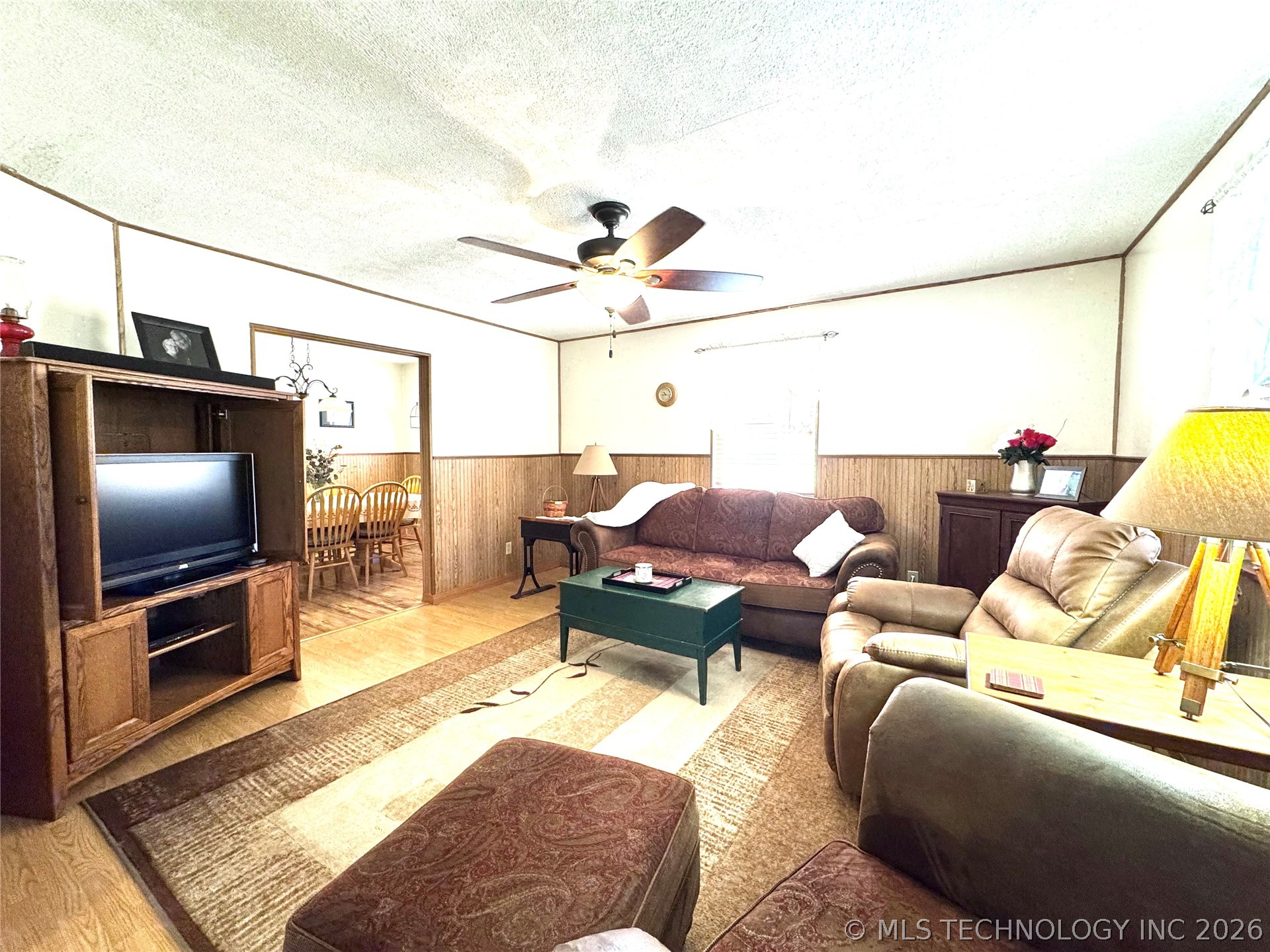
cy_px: 476
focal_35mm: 14
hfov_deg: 102.1
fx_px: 514
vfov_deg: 85.7
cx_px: 635
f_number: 2.2
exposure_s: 1/60
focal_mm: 2.22
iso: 200
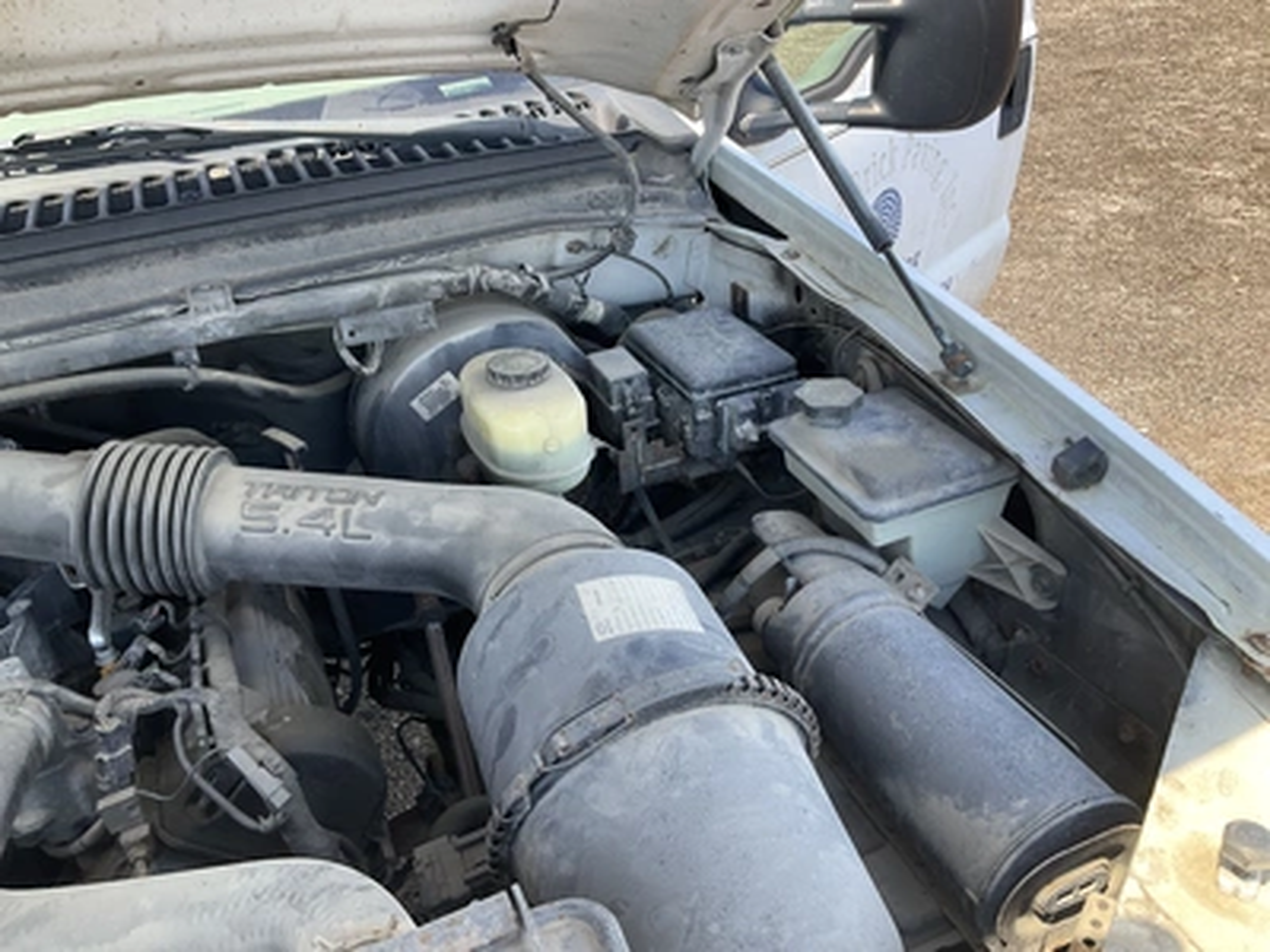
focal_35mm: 29
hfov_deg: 61.7
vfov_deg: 48.2
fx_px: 1064
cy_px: 476
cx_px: 635
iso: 20
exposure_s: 1/122
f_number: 1.8
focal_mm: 3
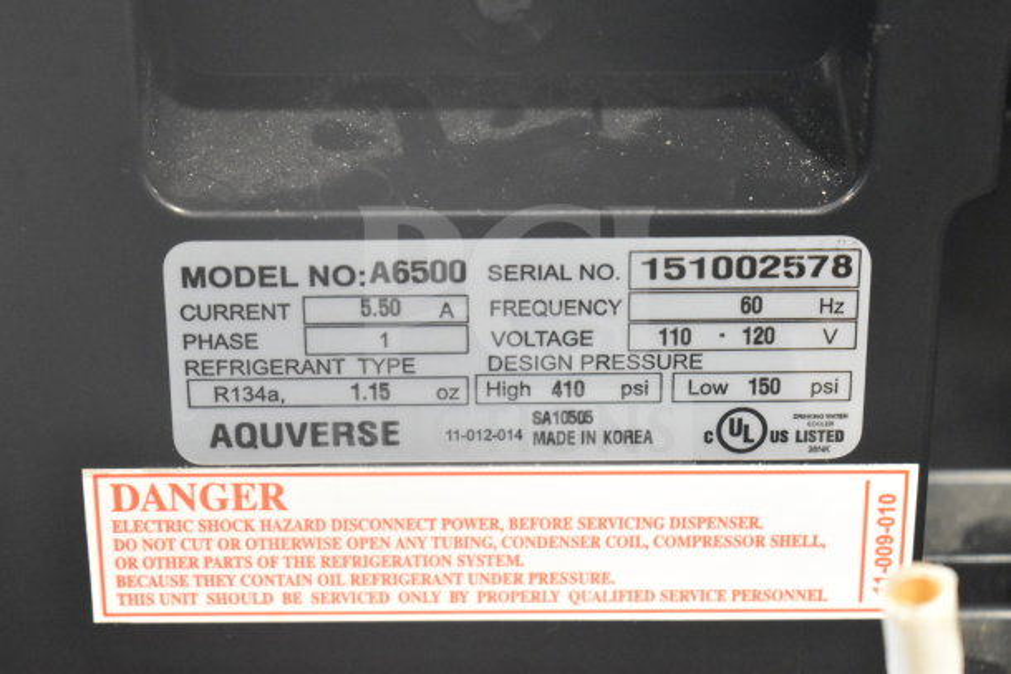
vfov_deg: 16.6
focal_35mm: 82
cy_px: 337
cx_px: 506
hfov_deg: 24.6
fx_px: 2317
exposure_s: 1/125
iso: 6400
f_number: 5.6
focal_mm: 55
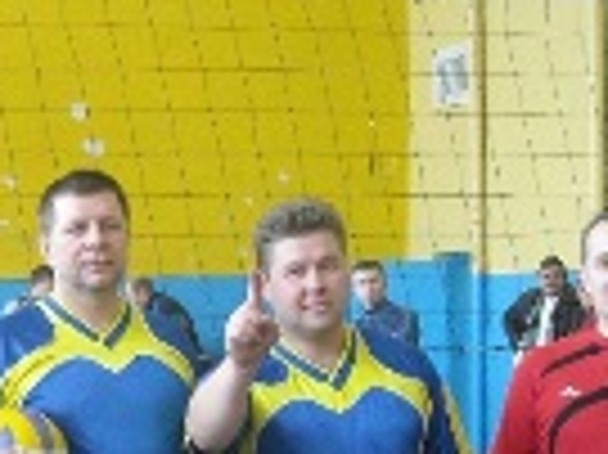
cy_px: 463
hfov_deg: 16.7
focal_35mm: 116
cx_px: 54
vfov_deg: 12.6
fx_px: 2036
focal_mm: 5.7
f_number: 2.8
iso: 400
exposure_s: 1/30
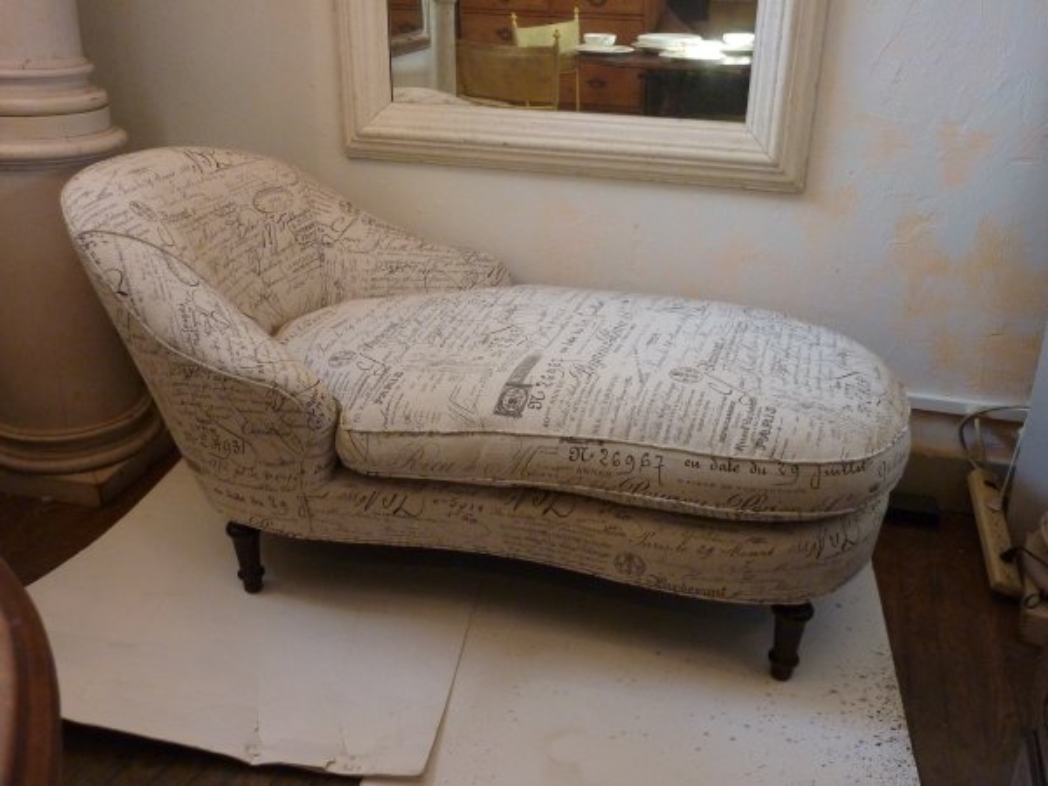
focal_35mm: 30
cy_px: 393
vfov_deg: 46.8
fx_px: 908
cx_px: 524
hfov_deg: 60.0
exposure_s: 1/30
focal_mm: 5
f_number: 3.4
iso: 400
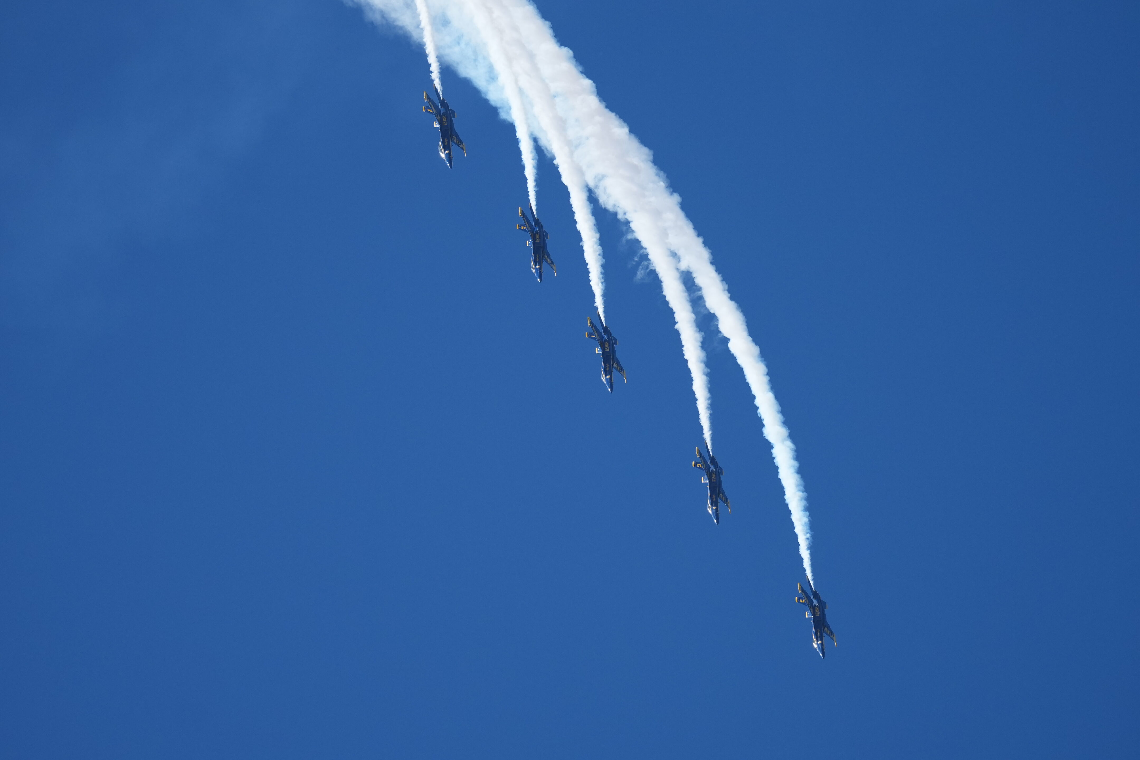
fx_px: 13109
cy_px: 380
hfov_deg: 5.0
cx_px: 570
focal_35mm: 414
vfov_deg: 3.3
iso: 500
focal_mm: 276
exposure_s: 1/3200
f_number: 4.5
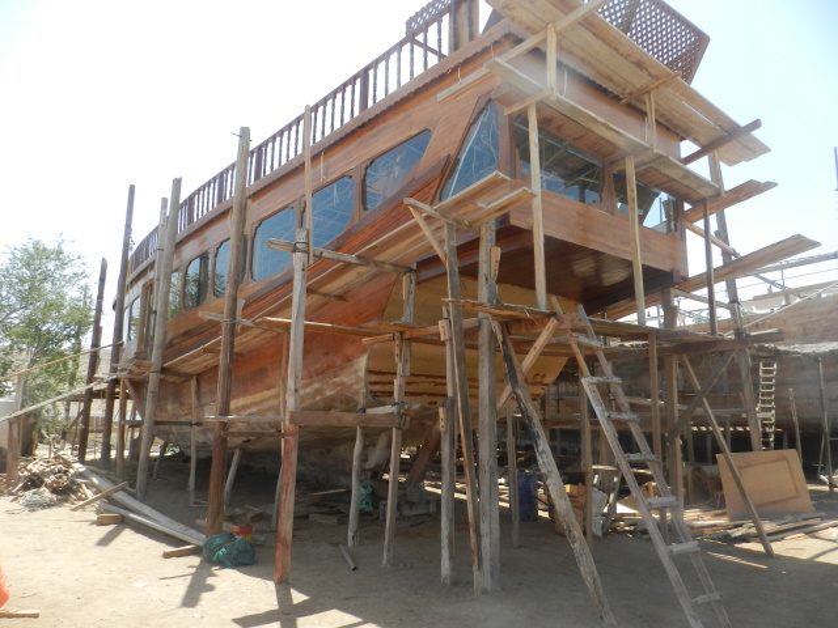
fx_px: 557
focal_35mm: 23
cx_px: 419
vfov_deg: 58.9
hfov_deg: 73.9
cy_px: 314
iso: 160
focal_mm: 4
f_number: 3.4
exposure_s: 1/800
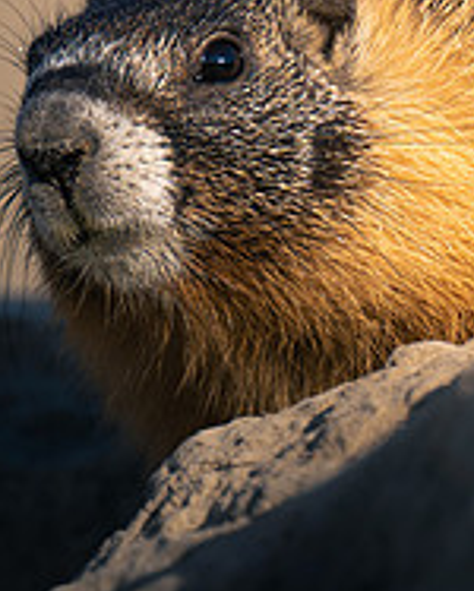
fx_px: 21131
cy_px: 180
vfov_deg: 1.6
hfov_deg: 1.3
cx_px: 689
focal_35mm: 1207
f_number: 4
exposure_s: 1/2000
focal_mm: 280
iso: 200
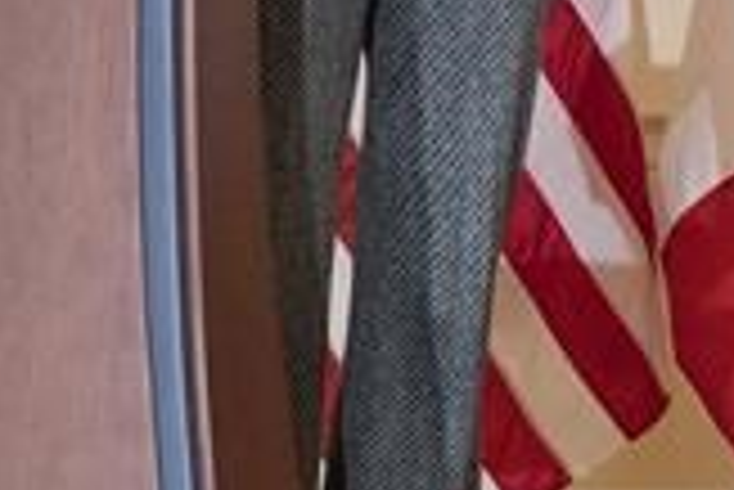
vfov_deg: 6.7
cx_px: 1581
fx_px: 4102
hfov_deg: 9.4
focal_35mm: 201
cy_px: -380
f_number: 4
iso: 4000
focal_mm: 32
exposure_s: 1/250
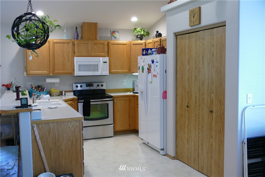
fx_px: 272
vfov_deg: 35.9
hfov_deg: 51.9
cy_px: 88
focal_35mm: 37
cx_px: 132
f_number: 3.1
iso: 1250
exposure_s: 1/80
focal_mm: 13.43
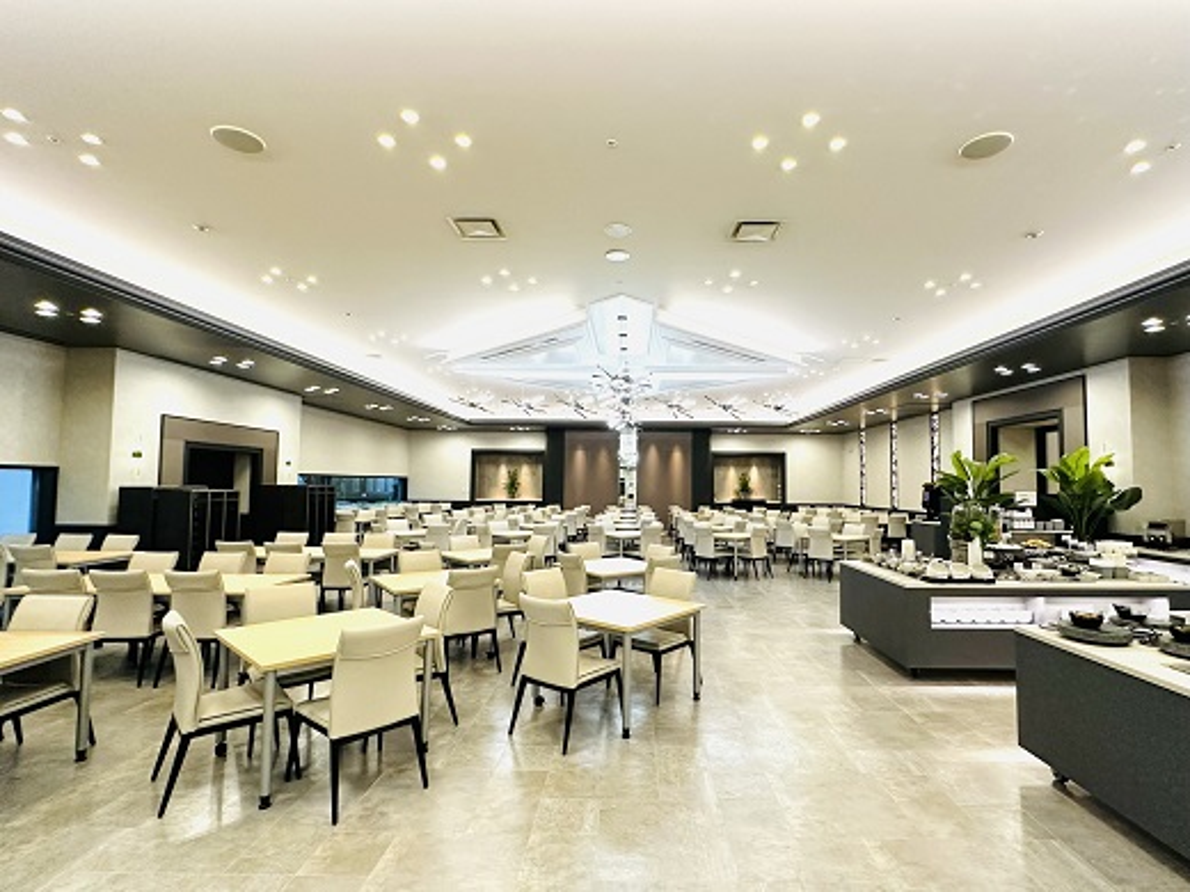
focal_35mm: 14
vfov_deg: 85.7
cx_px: 595
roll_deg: -0.8
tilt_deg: +2.7
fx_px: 481
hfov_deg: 102.1
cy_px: 446
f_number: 2.2
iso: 250
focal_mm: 2.22
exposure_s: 1/120
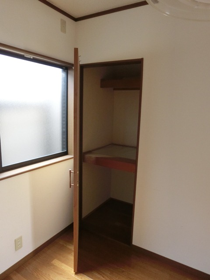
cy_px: 140
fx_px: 202
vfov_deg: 69.4
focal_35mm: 25
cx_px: 105
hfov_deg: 54.9
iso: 400
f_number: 3.2
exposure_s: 1/50
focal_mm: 4.43
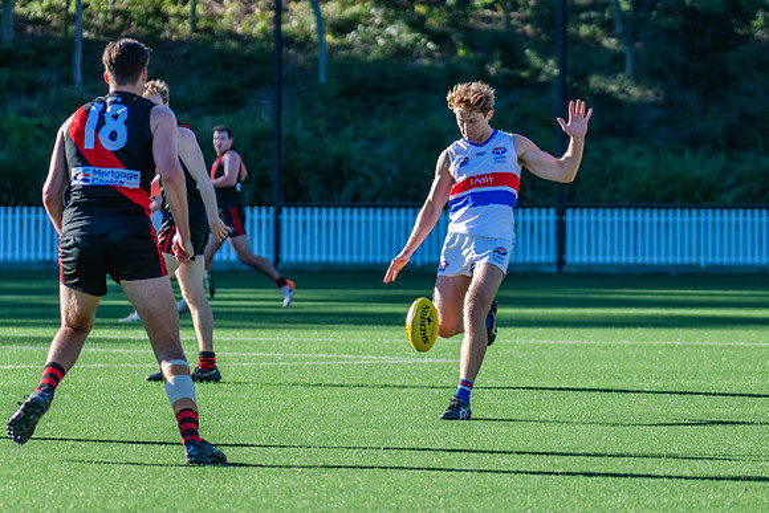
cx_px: 524
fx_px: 7042
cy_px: 261
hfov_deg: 6.2
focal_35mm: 330
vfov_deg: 4.2
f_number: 5.6
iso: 800
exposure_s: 1/1600
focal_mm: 240
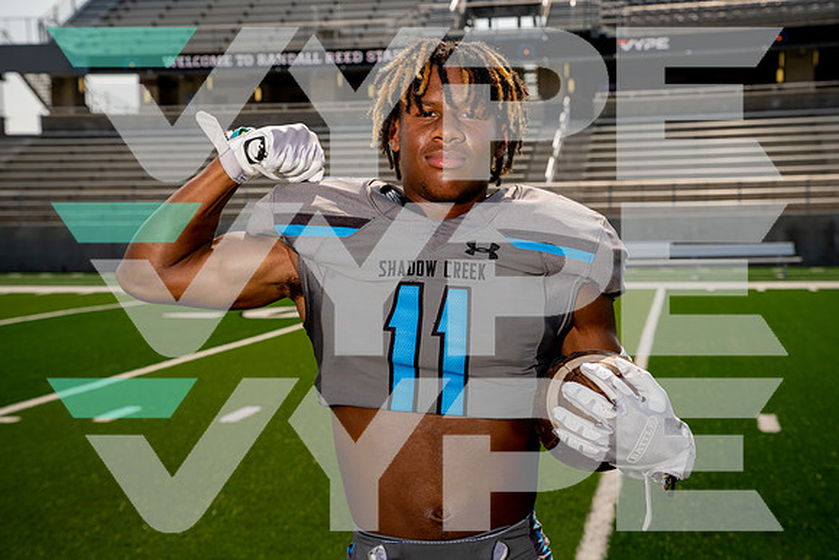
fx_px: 1375
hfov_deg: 33.9
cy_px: 280
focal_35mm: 59
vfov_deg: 23.0
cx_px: 420
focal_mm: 59
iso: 100
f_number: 7.1
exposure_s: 1/250
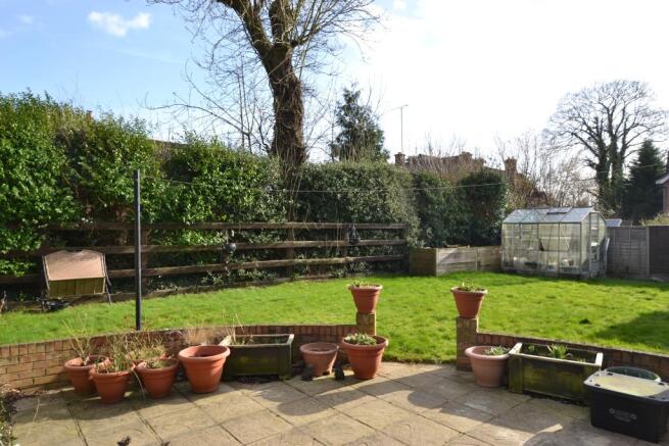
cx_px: 334
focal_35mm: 22
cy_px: 223
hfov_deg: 77.3
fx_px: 418
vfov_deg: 56.2
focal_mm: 15
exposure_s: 1/160
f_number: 6.3
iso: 100
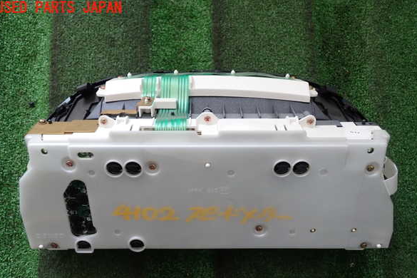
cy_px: 160
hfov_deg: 58.7
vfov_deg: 41.0
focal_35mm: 32
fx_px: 371
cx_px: 206
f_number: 2.3
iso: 200
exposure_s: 1/60
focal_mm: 5.4
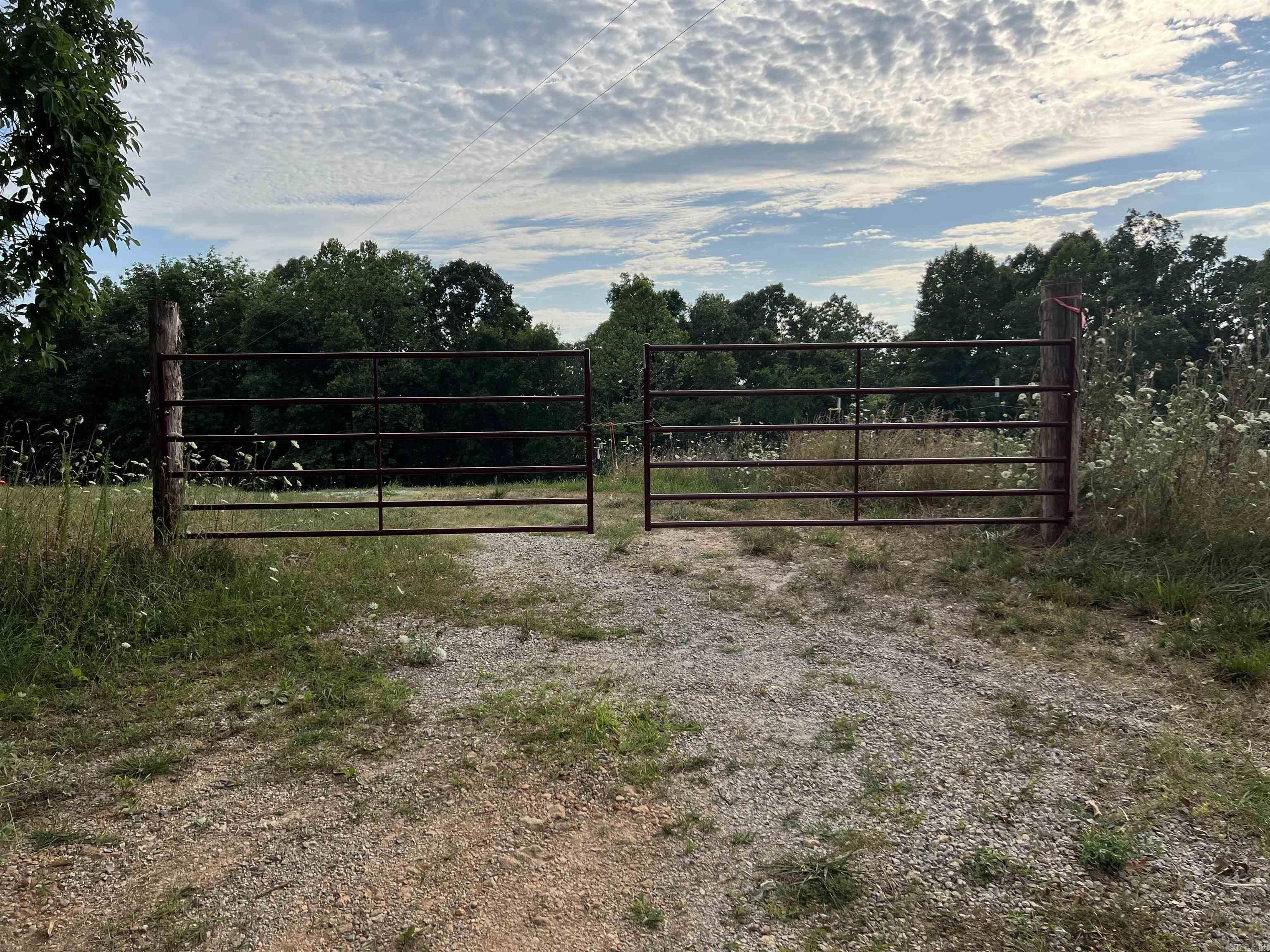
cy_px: 476
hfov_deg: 67.3
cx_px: 635
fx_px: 954
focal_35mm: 26
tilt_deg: -3.4
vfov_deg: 53.1
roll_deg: +2.0
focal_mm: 5.7
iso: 50
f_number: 1.5
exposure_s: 1/6579
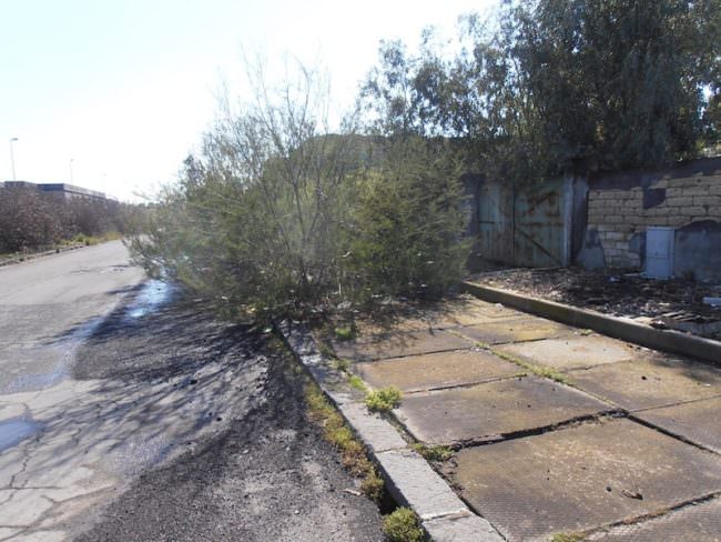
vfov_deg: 56.8
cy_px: 271
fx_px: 500
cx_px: 360
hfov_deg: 71.6
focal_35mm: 24
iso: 80
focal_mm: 4.2
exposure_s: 1/100
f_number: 7.9
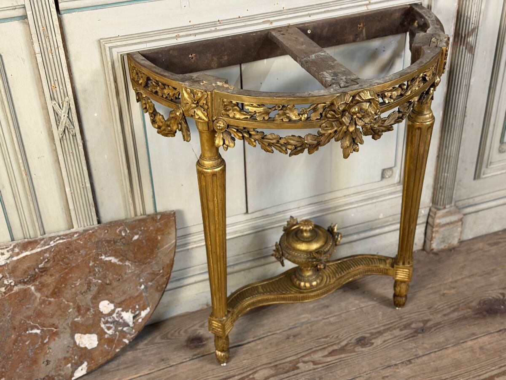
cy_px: 190
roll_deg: +3.5
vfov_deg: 30.3
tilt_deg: -33.1
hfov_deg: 39.7
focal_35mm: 48
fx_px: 702
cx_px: 253
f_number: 1.78
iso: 200
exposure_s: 1/50
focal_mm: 6.76
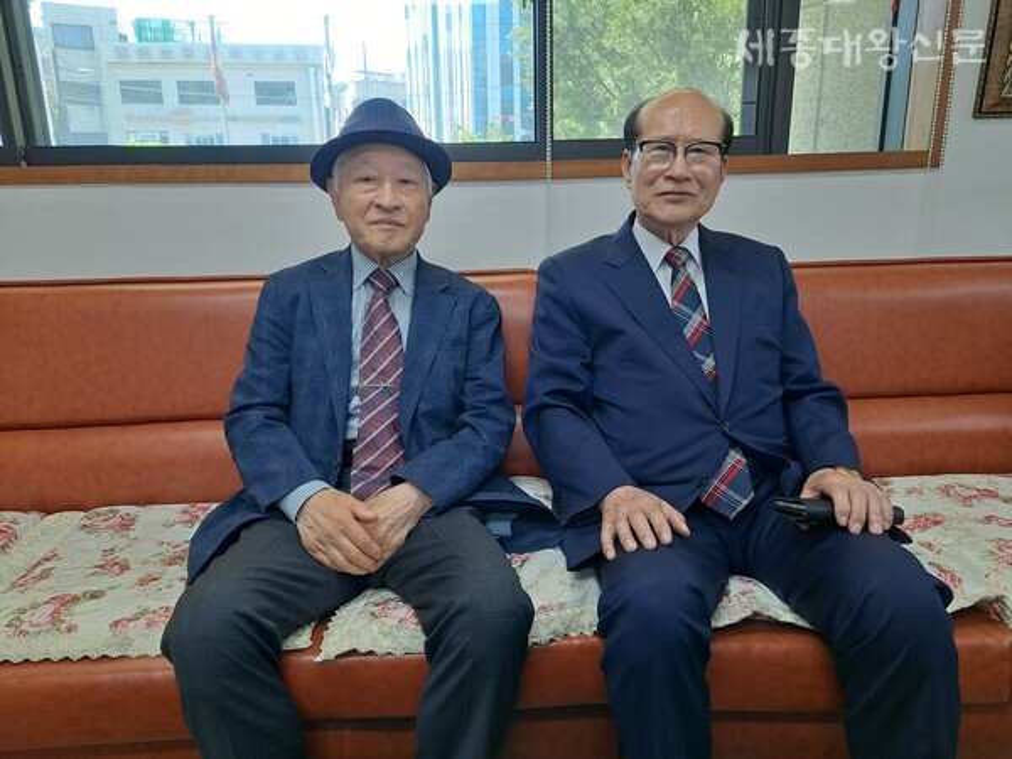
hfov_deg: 71.6
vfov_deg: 56.8
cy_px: 380
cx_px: 506
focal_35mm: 24
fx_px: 702
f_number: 1.8
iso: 40
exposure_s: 1/60
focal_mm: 5.23
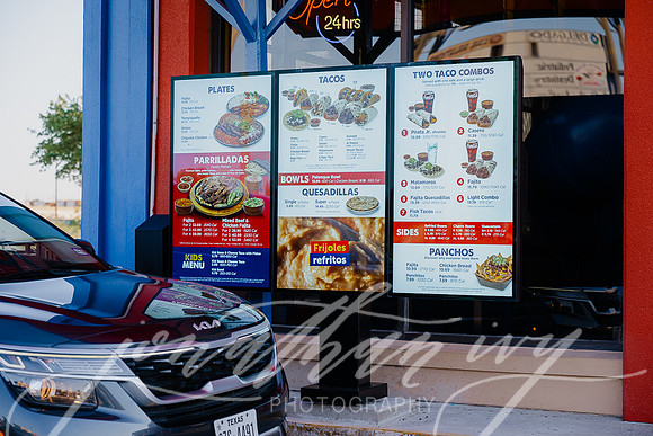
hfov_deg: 28.8
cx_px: 326
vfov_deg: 19.5
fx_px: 1270
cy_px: 218
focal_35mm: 70
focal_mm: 70
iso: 100
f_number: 3.5
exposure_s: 1/200
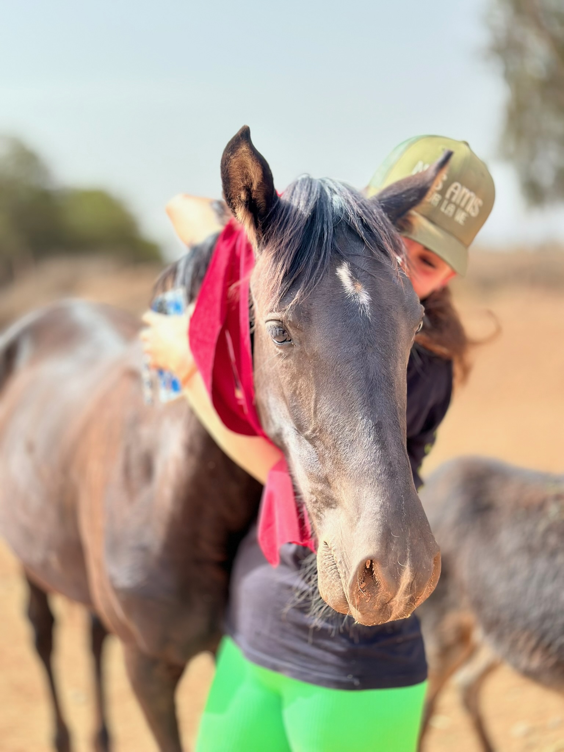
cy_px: 376
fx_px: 1043
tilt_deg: -4.2
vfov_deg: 39.7
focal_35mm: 48
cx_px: 282
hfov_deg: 30.3
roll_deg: +0.6
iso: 100
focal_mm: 6.86
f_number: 1.78
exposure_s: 1/1953
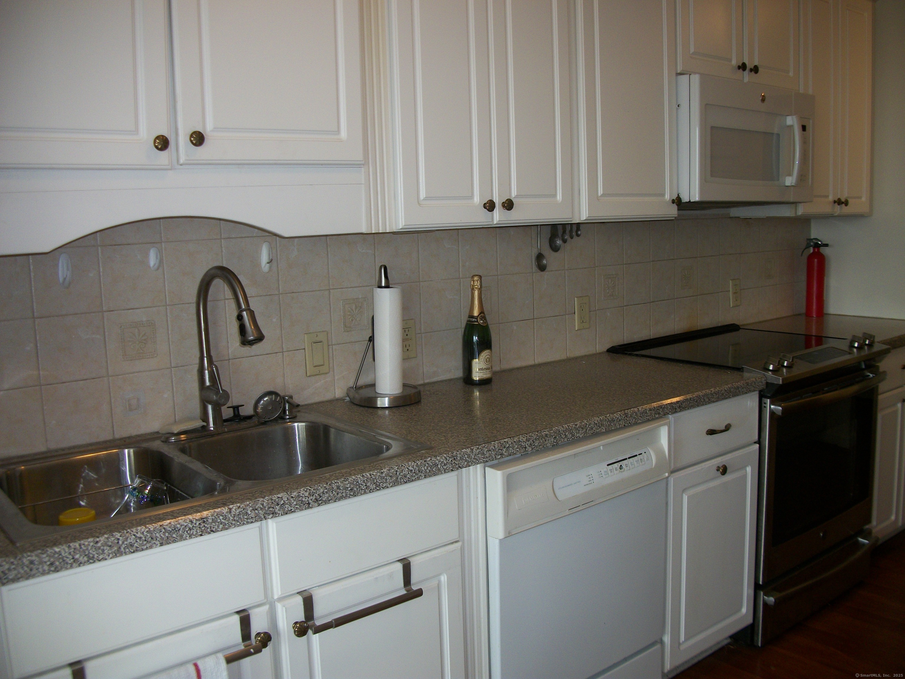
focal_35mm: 32
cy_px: 340
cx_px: 452
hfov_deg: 56.8
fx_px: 837
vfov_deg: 44.2
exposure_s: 1/60
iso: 80
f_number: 2.9
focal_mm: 5.7
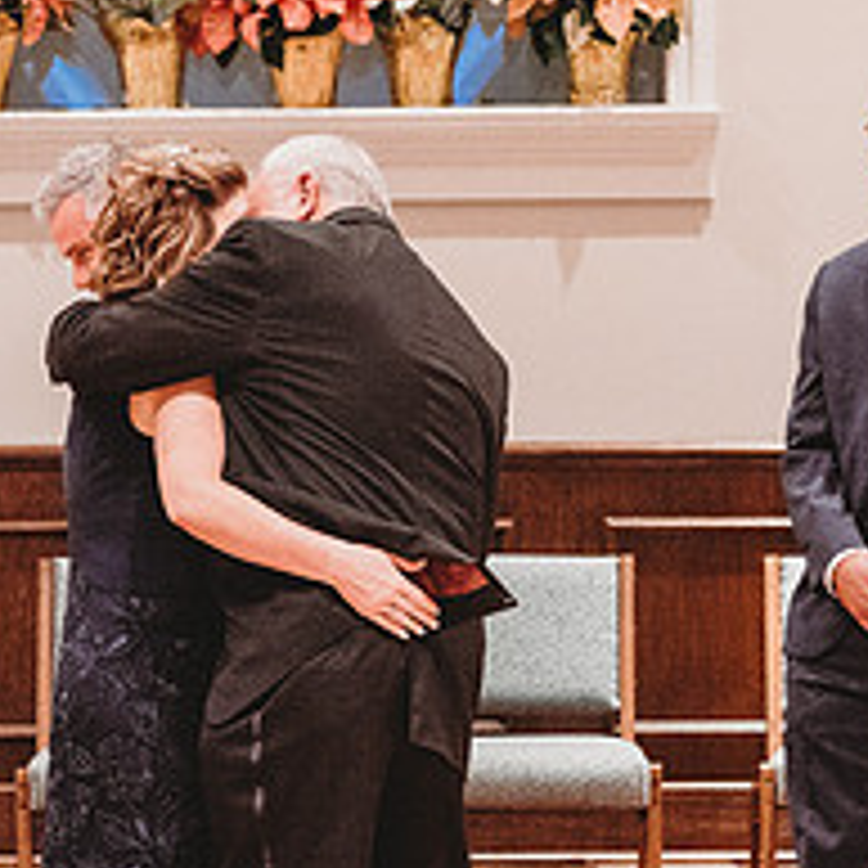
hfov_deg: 5.7
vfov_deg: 5.7
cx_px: 292
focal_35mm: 306
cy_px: 290
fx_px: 8681
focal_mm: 120
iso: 8000
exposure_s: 1/200
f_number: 4
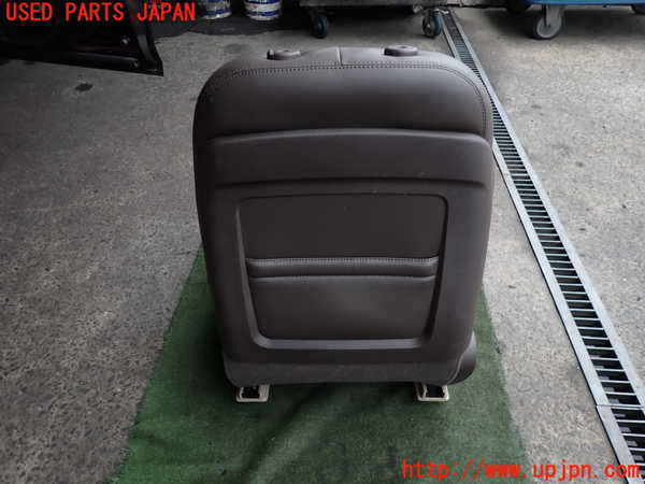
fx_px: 466
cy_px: 242
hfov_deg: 69.4
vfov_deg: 54.9
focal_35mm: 25
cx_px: 322
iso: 100
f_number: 2
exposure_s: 1/80
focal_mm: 4.5
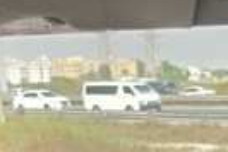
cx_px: 374
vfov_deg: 10.7
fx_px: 685
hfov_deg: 16.6
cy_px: 374
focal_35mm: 108
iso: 64
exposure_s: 1/2537
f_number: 1.4
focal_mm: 6.5
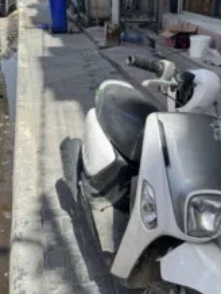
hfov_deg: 32.6
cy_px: 159
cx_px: 150
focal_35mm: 44
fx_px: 374
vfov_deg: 42.9
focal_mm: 6.76
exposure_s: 1/2710
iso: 80
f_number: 1.78
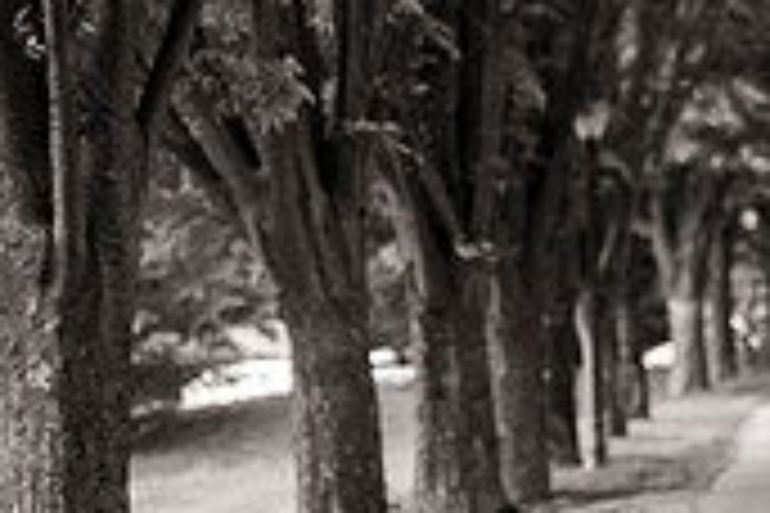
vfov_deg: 4.9
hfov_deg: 7.3
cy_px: 396
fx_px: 5946
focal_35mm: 278
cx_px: 1108
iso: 640
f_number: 2.8
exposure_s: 1/1000
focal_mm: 82
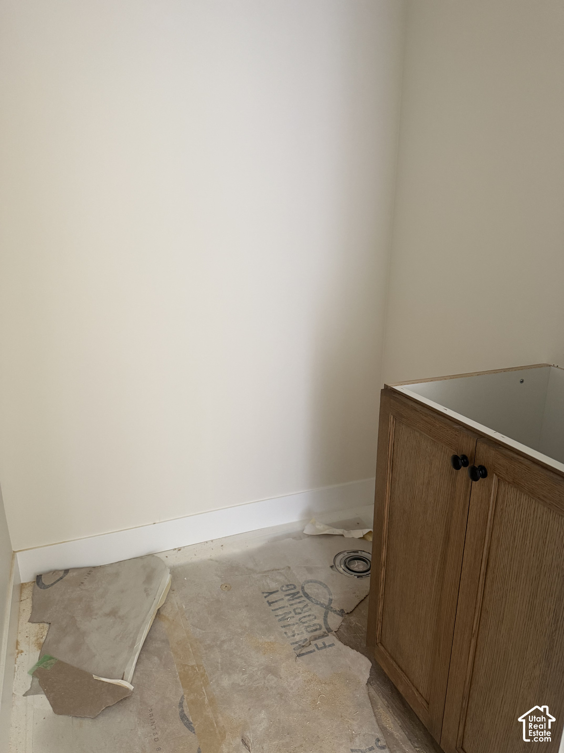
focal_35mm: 24
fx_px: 521
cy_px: 376
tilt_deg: -18.6
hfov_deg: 56.8
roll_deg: -0.9
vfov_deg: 71.6
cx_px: 282
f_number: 1.78
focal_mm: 6.76
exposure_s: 1/60
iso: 250
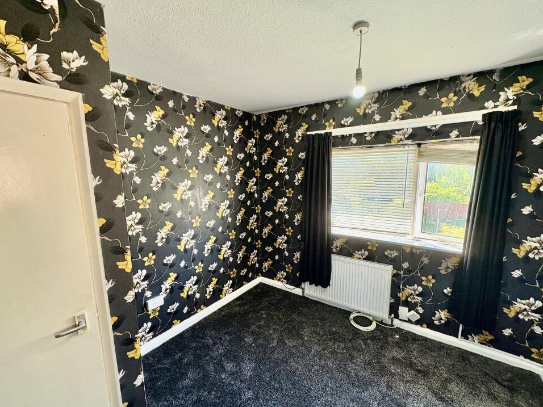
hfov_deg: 98.2
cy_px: 210
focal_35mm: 15
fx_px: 235
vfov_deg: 81.7
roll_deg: +0.4
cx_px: 272
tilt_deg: -8.8
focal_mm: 2.22
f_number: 2.2
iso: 320
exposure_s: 1/60
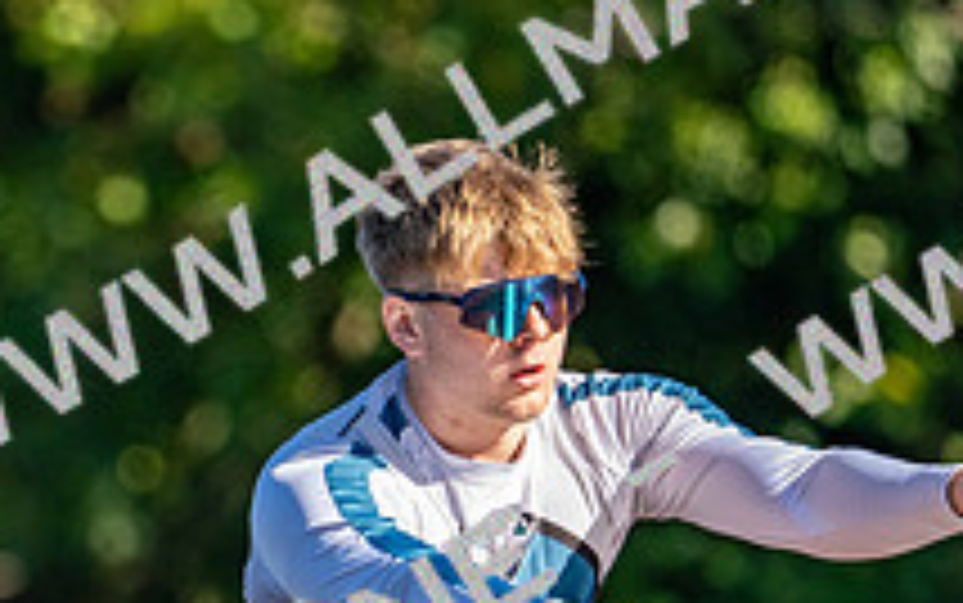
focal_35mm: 1105
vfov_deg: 1.2
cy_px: 493
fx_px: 29016
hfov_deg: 1.9
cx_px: 423
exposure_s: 1/2500
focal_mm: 400
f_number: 4.5
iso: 800
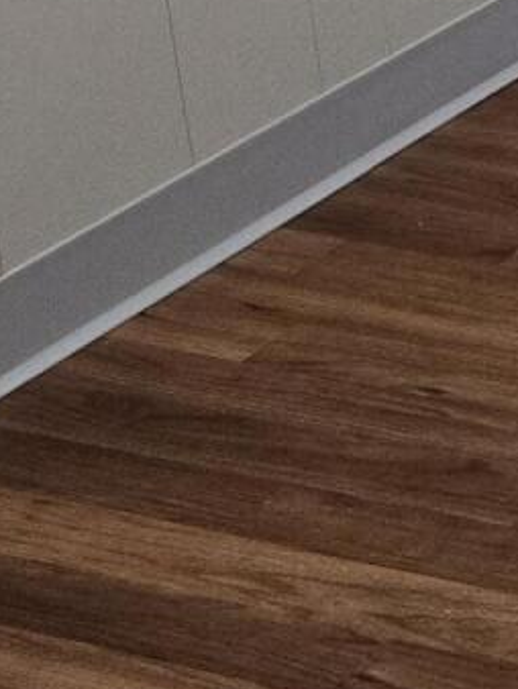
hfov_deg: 9.3
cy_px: -308
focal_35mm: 136
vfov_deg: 13.7
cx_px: 1409
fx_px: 2710
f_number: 1.8
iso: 250
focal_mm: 5.4
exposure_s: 1/120
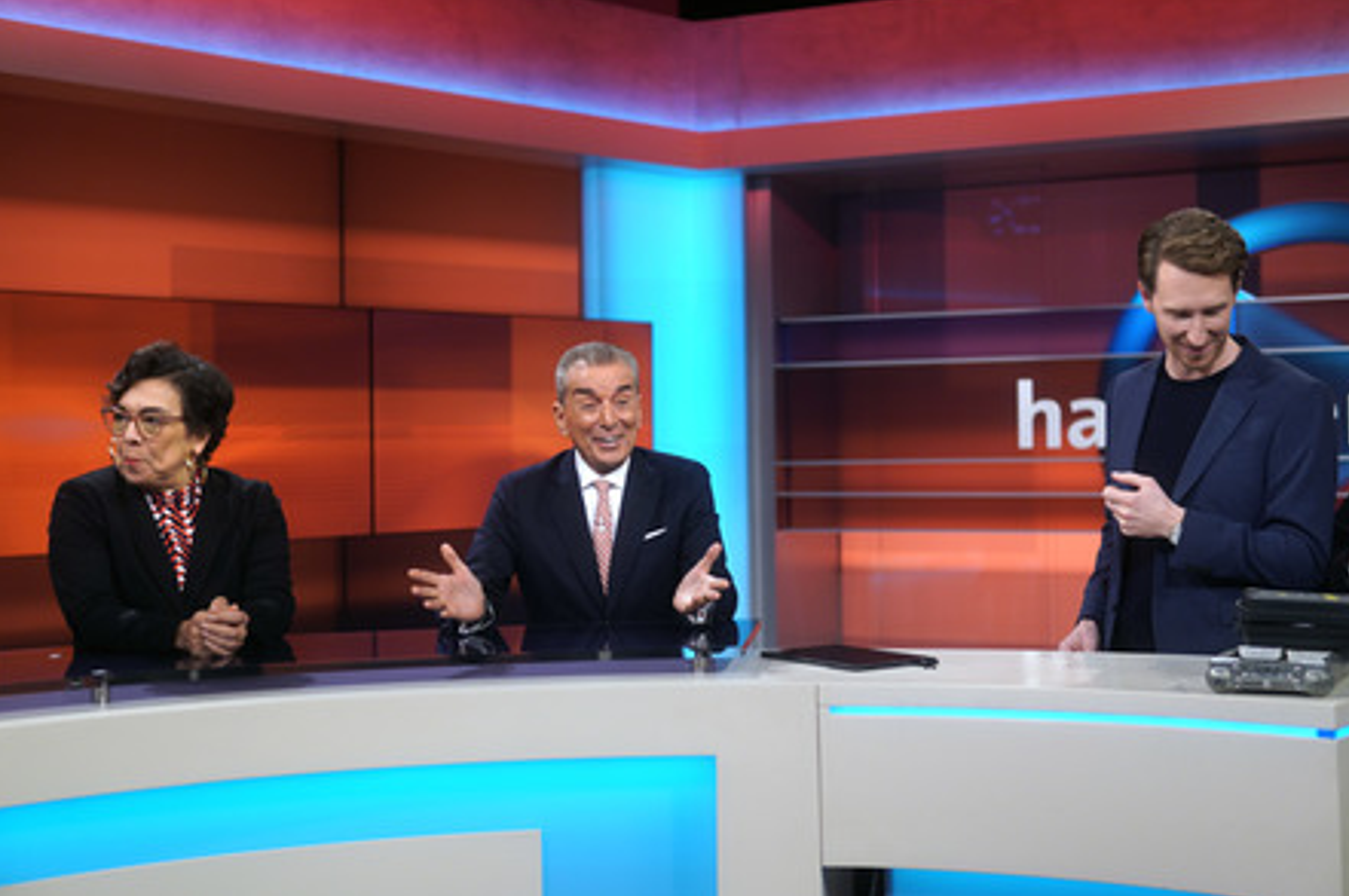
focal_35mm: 46
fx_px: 1722
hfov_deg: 42.8
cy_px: 443
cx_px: 678
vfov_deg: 29.2
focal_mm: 30
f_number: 1.4
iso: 160
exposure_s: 1/100
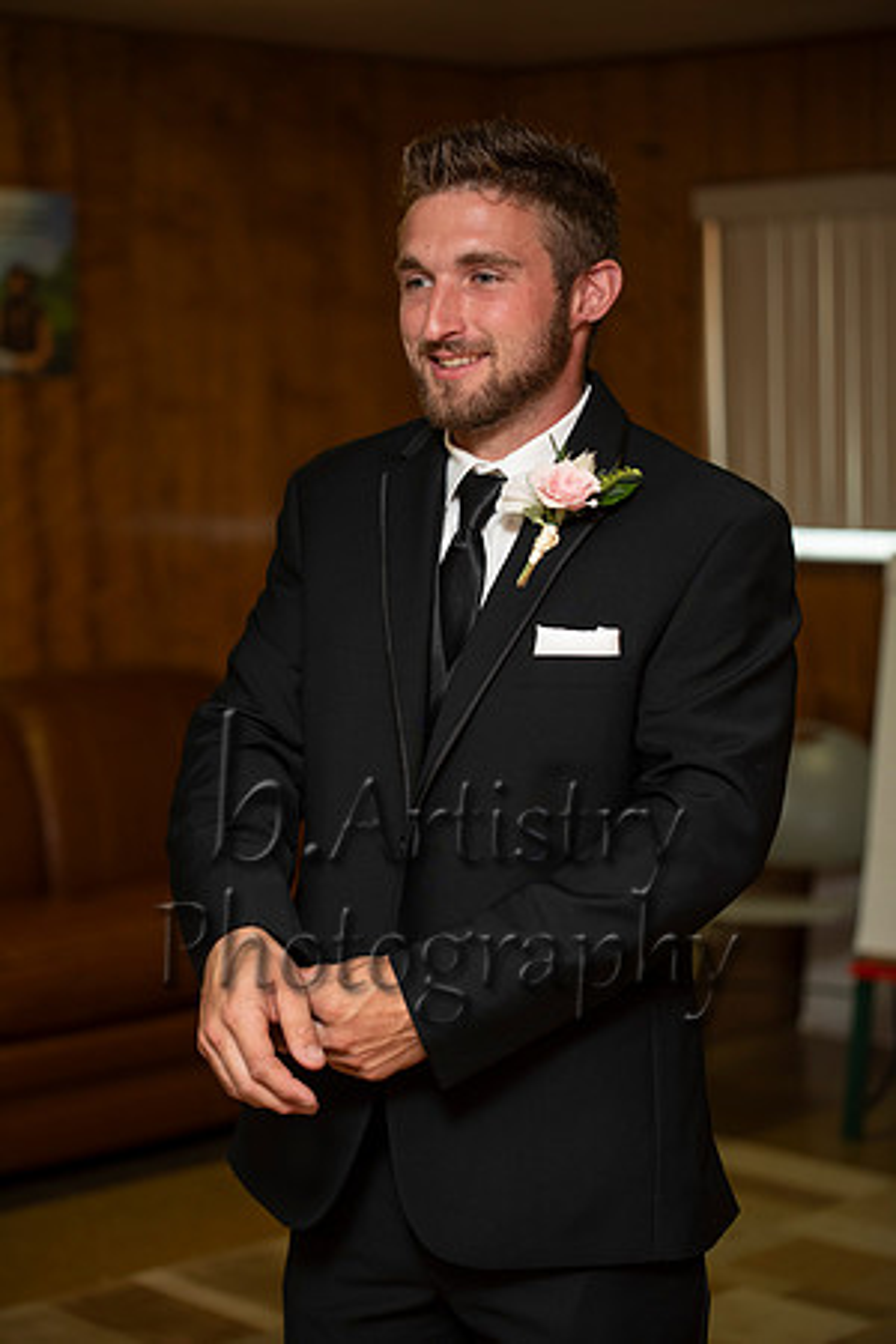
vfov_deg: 26.0
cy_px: 672
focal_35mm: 78
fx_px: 2912
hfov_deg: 17.5
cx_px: 448
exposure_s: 1/160
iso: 400
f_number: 2.8
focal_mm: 78
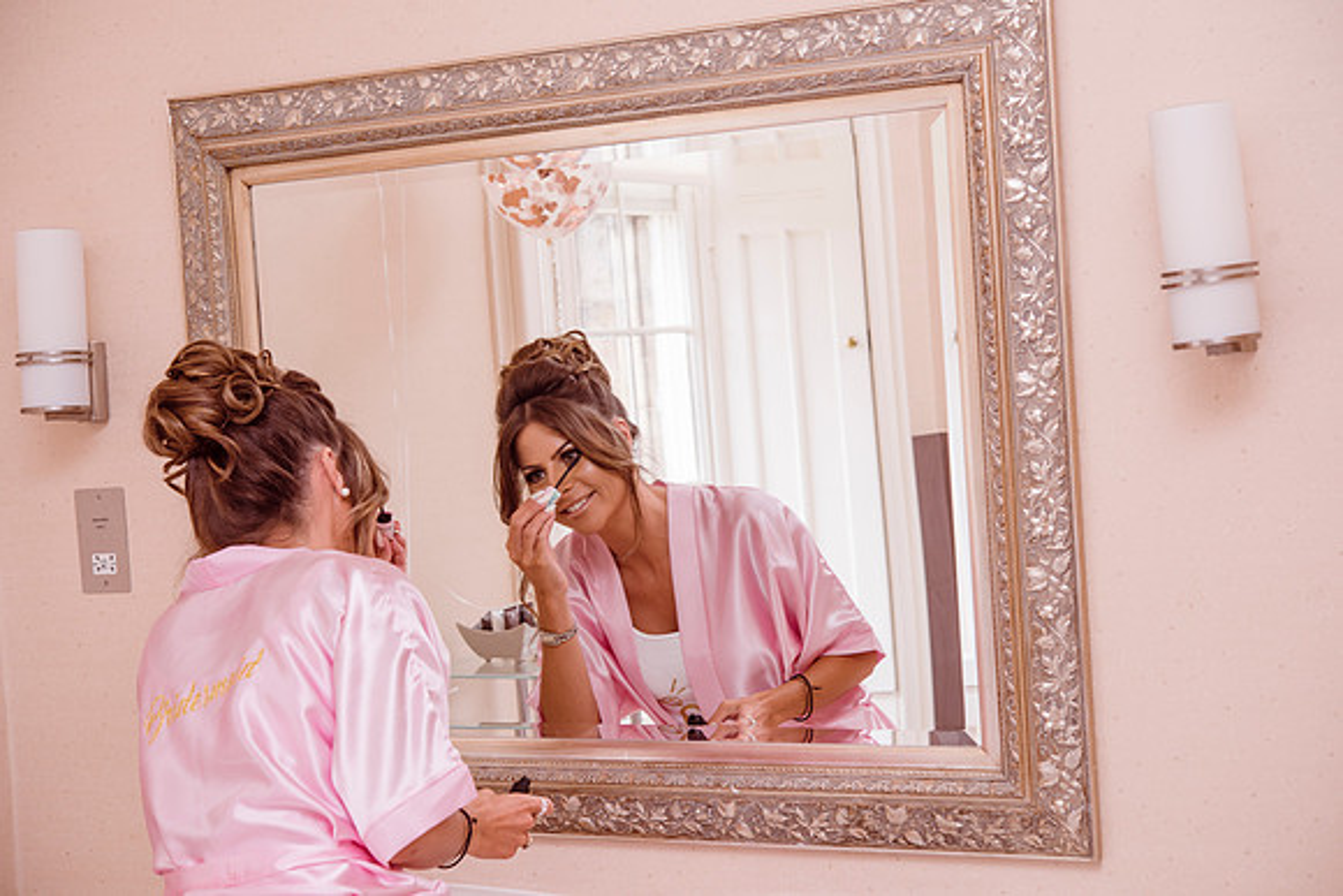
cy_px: 448
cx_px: 672
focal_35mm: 60
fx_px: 2239
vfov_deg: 22.6
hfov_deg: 33.4
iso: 320
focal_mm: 60
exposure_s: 1/60
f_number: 5.6
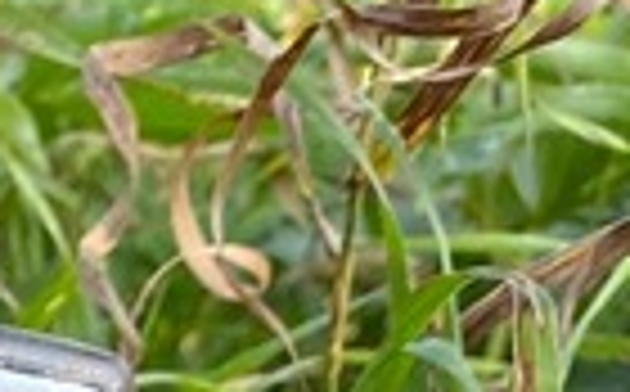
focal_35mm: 158
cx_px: -567
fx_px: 2708
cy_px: 1140
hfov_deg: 12.0
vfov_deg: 7.4
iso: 32
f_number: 1.8
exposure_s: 1/402
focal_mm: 4.25
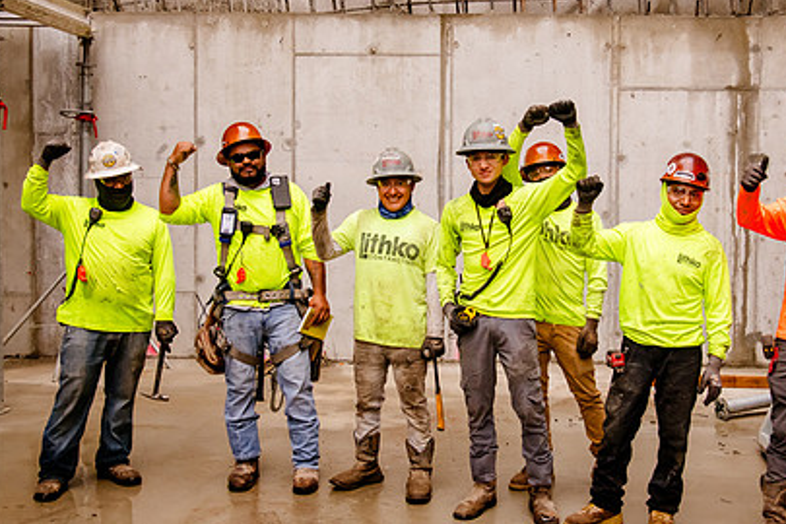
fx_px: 1092
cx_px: 442
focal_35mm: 50
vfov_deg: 26.9
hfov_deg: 39.5
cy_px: 213
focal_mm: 32
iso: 2500
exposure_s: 1/250
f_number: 4.5
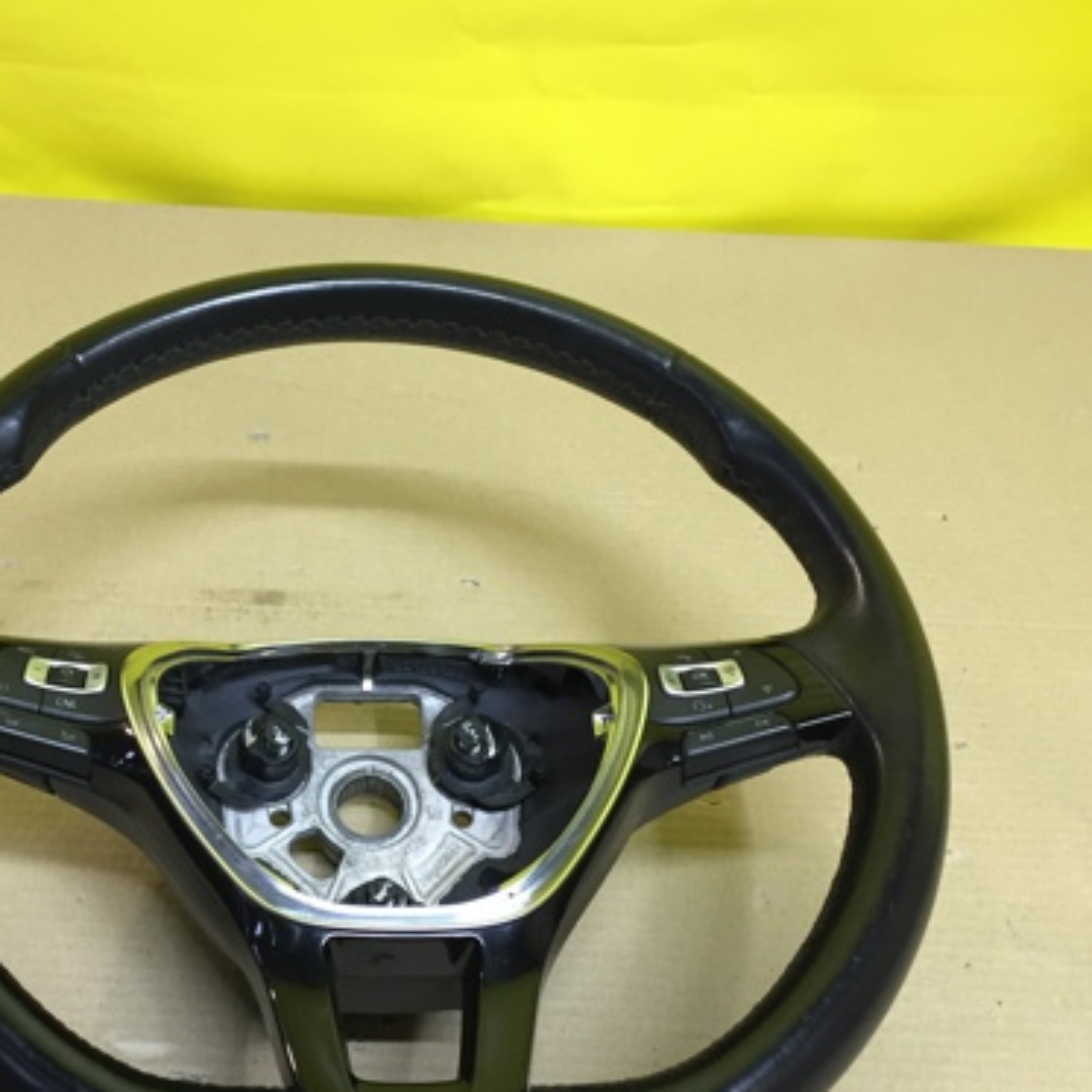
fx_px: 1570
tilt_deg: -44.0
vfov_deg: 38.2
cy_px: 667
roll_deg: -3.1
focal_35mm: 44
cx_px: 325
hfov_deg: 37.7
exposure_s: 1/33
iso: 80
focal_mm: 4.15
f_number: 2.2
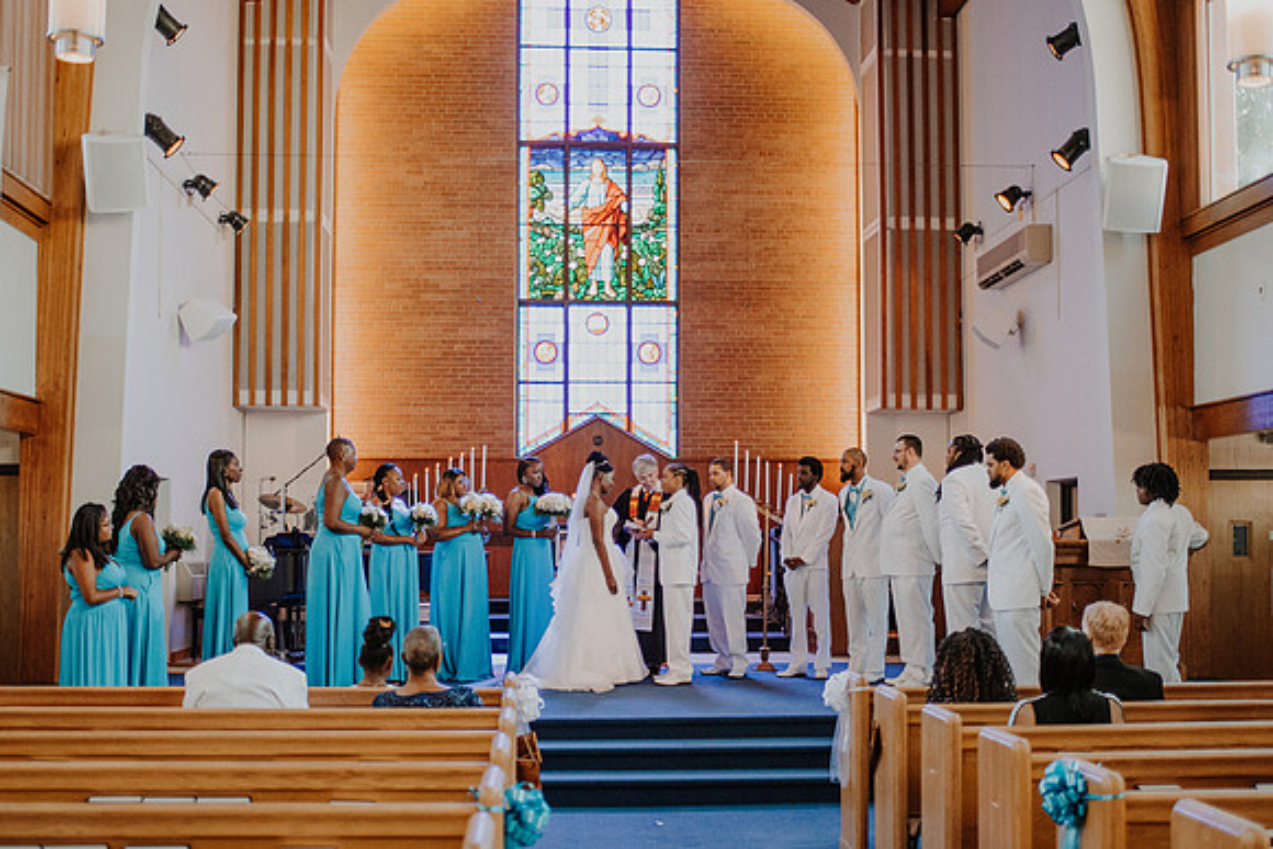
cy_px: 491
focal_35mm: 46
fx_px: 1622
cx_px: 641
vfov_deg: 29.3
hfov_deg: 42.9
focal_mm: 35
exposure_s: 1/1250
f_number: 1.8
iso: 1800
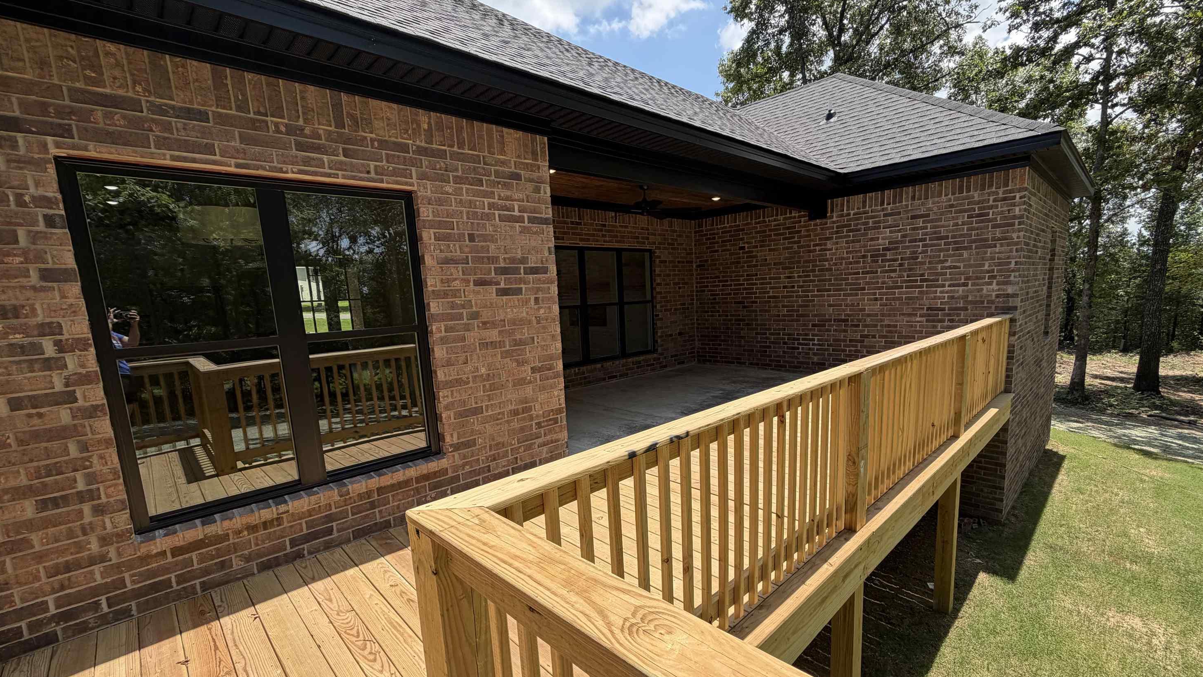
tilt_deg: -9.3
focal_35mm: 16
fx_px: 510
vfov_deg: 66.9
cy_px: 374
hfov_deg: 99.3
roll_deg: +3.8
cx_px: 622
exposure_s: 1/770
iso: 40
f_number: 2.2
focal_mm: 2.22
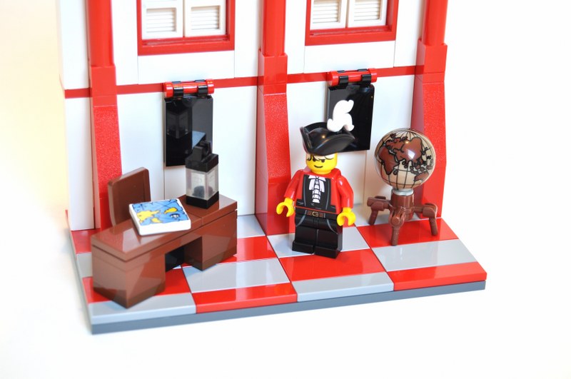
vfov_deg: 16.5
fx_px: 1307
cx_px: 286
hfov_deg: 24.7
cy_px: 190
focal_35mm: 82
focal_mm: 55
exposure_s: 1/25
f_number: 5.6
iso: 250
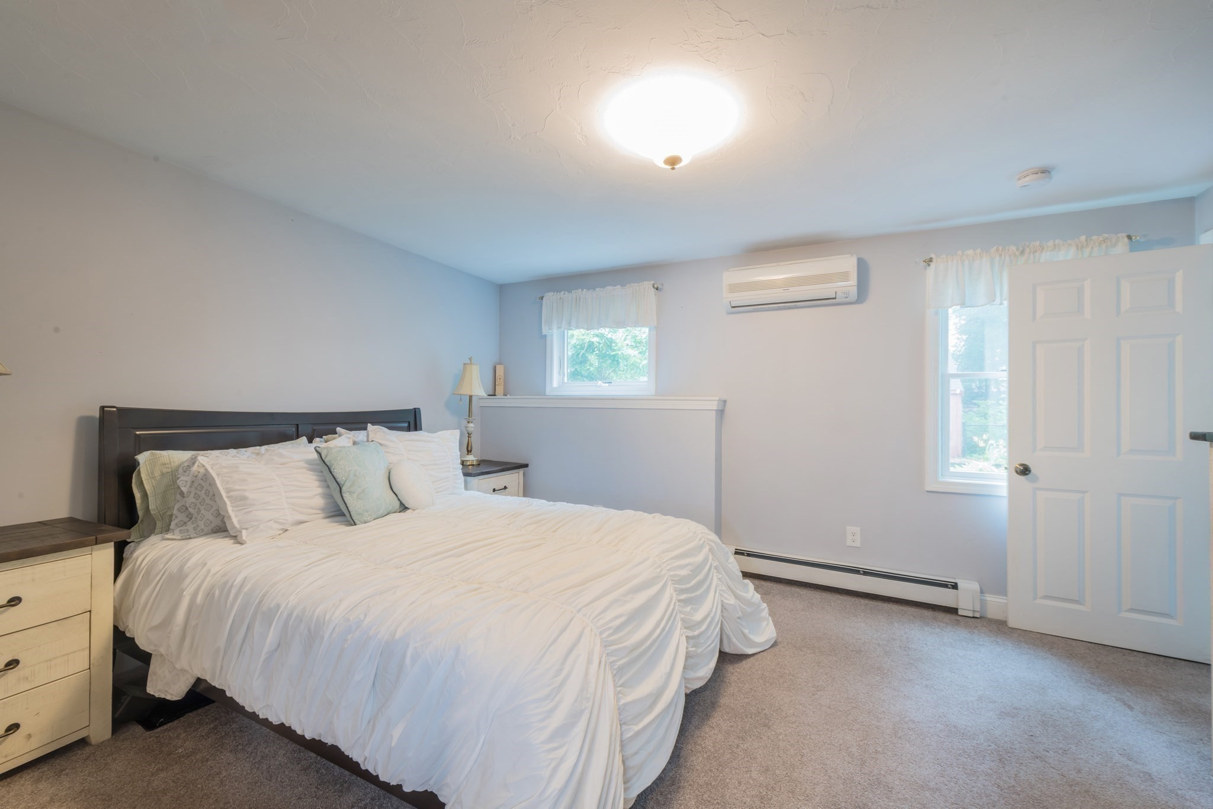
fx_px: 472
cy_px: 404
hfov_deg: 104.3
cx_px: 606
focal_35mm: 14
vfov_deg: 81.2
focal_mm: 14
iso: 100
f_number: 14
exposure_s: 2.5
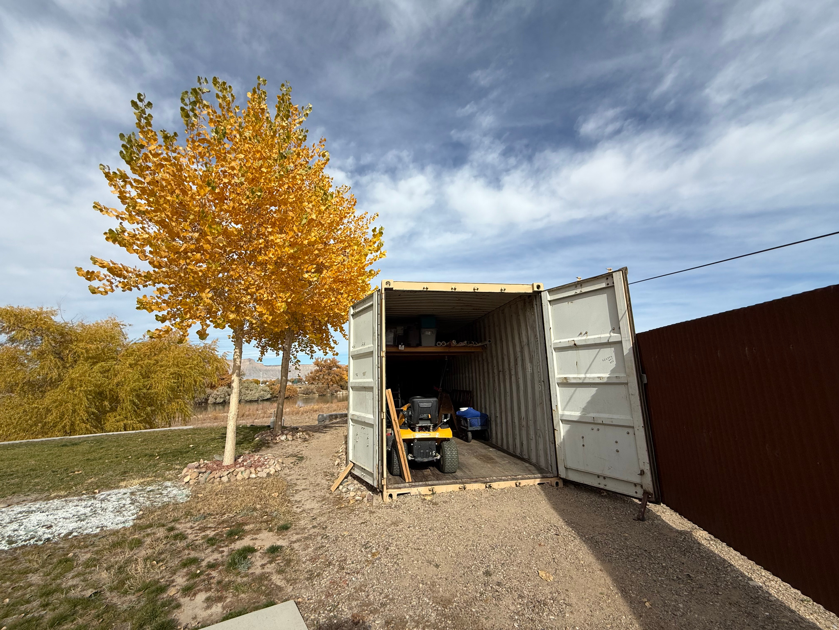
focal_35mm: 14
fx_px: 339
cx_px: 420
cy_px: 315
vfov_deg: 85.7
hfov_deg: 102.1
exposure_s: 1/2611
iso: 50
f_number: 2.2
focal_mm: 2.22
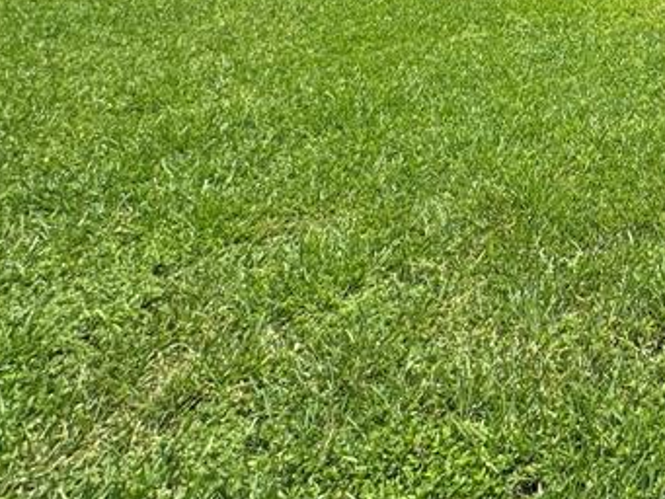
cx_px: 909
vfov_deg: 26.6
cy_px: -214
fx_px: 807
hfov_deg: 31.6
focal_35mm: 42
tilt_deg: +4.1
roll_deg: -1.0
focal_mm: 2.22
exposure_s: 1/1637
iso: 40
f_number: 2.2
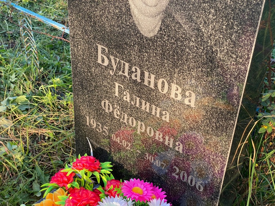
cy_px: 103
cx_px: 138
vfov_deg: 28.0
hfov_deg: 36.8
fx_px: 413
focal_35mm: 52
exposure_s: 1/122
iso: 50
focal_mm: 6
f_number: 2
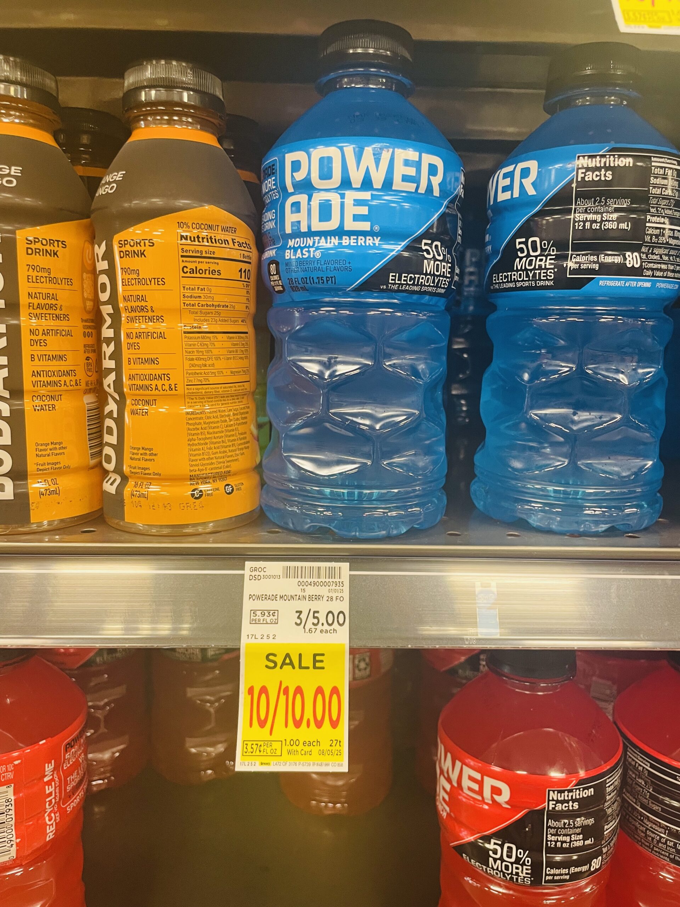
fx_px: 681
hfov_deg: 53.1
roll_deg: -0.8
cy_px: 454
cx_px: 340
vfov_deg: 67.3
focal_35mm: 26
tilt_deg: -11.2
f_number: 1.6
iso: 160
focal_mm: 4.2
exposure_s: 1/60
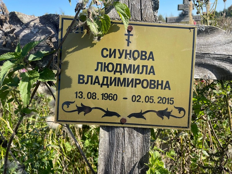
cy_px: 87
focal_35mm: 26
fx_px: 174
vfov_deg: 53.1
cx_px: 116
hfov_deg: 67.3
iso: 32
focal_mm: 4.2
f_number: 1.6
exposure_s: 1/1435
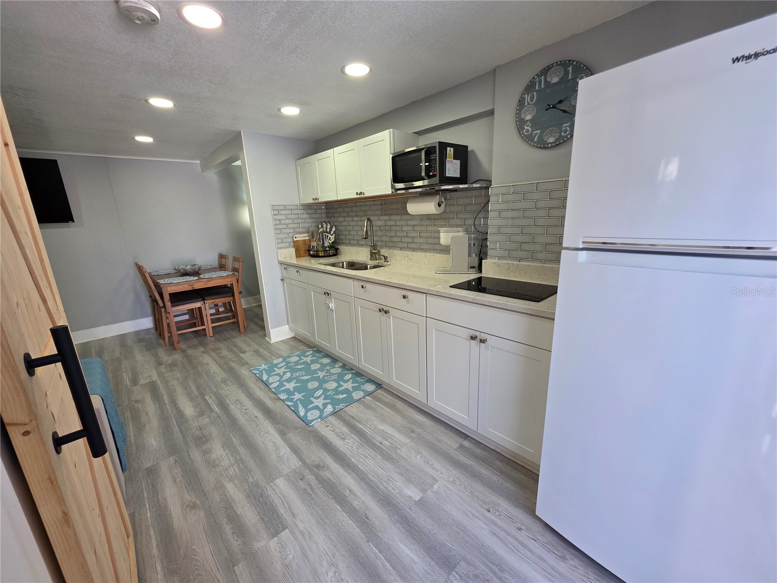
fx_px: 292
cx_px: 388
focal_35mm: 13
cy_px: 292
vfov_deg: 89.9
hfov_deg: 106.2
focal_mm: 2.2
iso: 100
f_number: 1.9
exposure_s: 1/120
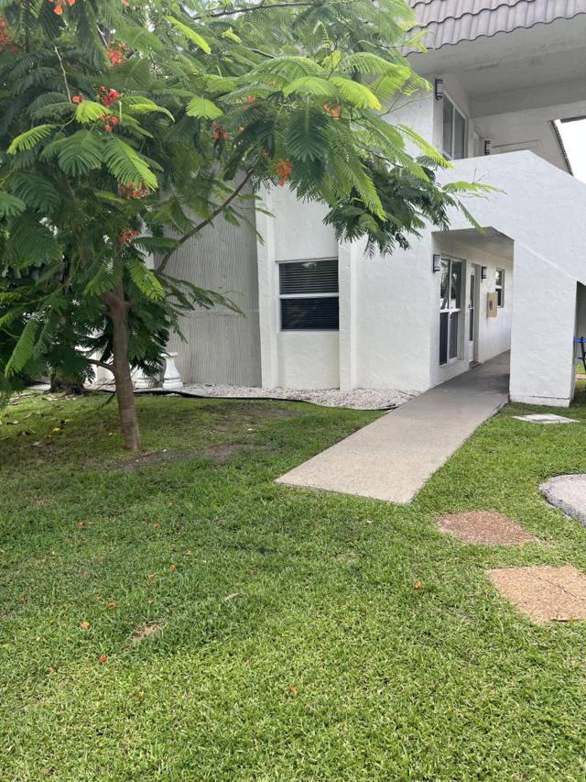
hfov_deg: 53.1
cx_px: 293
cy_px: 391
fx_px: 587
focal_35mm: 26
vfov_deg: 67.3
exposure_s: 1/628
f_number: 1.5
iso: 50
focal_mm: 5.7
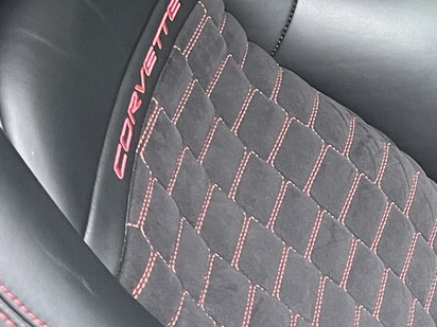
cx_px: 528
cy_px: -73
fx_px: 1275
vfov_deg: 14.2
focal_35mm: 101
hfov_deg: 18.4
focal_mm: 5.1
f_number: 1.6
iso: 500
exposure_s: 1/42
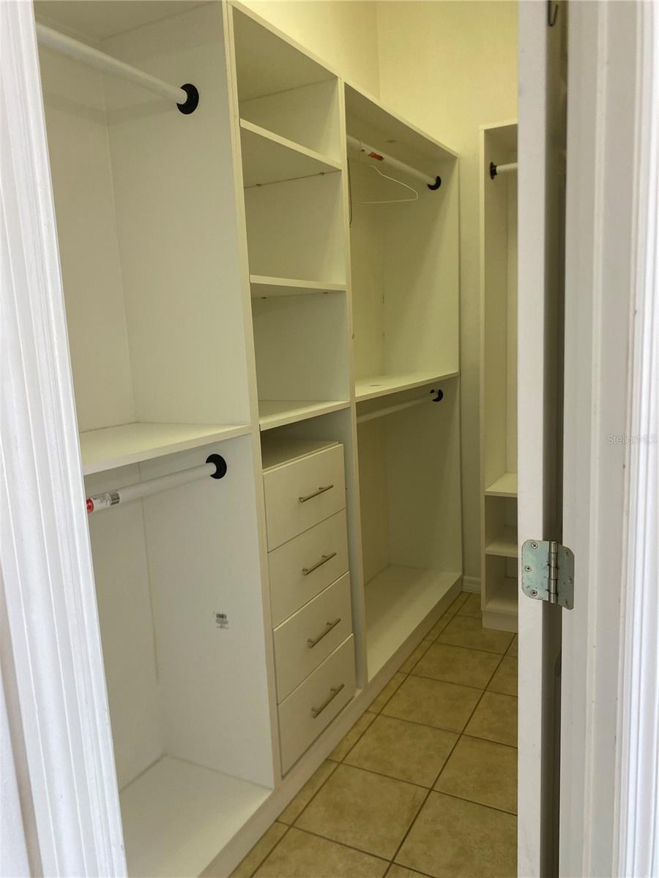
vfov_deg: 67.3
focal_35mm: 26
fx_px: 660
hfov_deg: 53.1
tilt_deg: -6.6
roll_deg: +3.8
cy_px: 439
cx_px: 330
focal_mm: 4.25
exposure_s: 1/120
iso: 80
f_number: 1.8
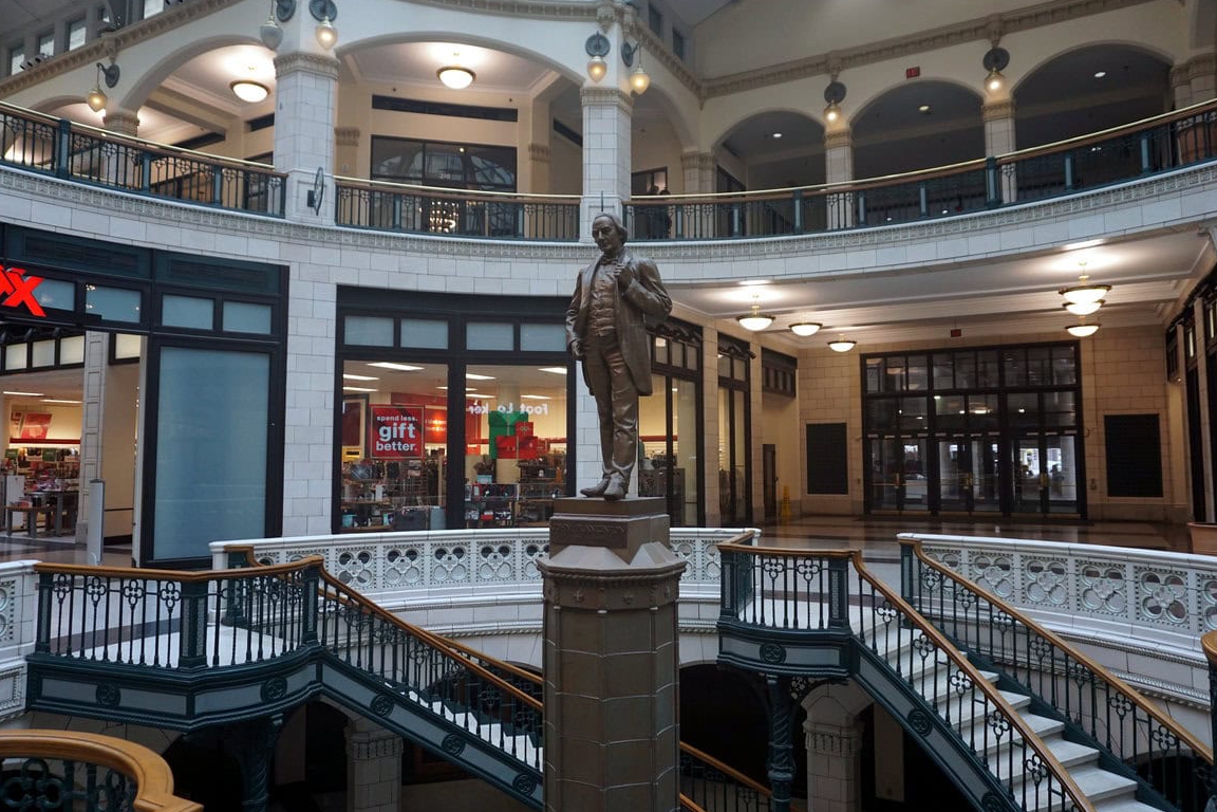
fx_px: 845
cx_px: 621
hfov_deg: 71.5
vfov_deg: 51.3
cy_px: 393
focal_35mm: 25
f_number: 4
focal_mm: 16
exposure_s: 1/160
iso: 400
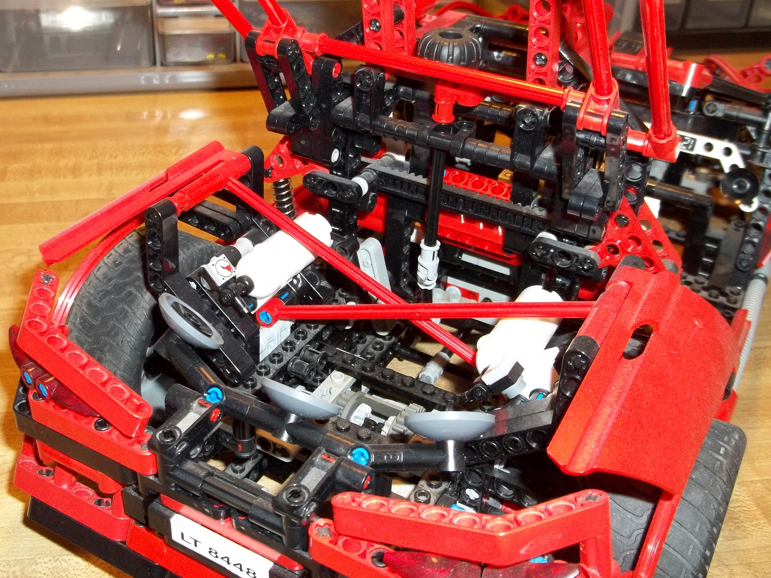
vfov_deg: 35.0
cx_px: 319
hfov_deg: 45.6
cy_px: 229
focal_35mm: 41
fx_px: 913
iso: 160
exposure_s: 1/30
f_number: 3.3
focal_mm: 5.9
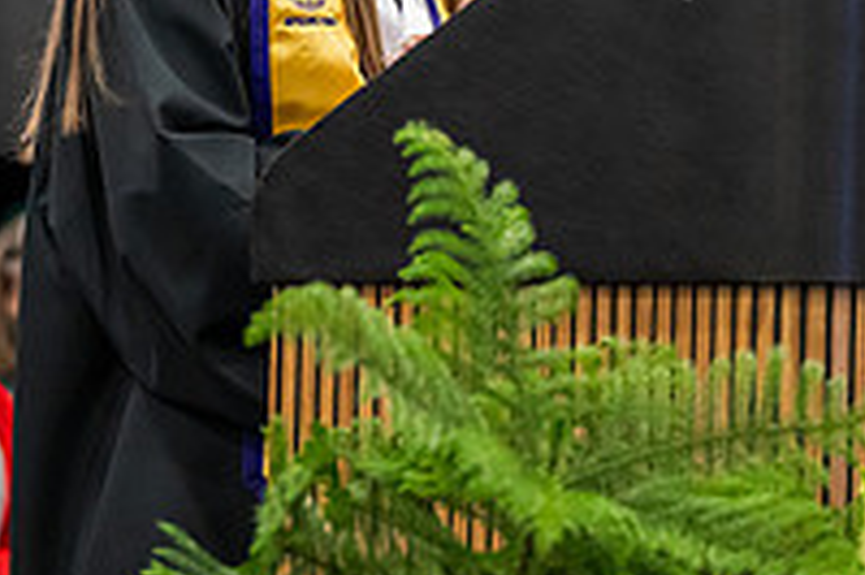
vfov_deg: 2.4
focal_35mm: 581
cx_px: 333
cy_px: -15
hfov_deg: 3.6
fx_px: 13948
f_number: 2.8
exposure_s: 1/200
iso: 2500
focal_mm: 200
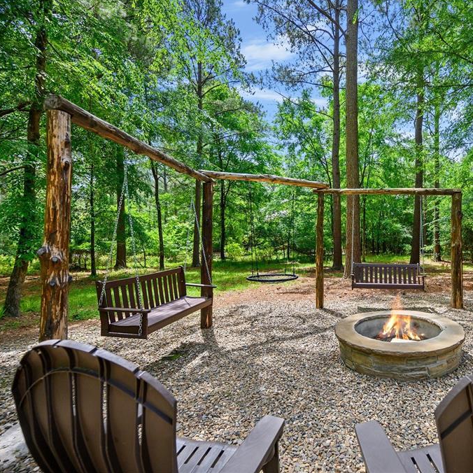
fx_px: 278
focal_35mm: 18
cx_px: 329
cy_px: 236
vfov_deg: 80.7
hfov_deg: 77.1
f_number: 4
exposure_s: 1/1250
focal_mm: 14
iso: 640
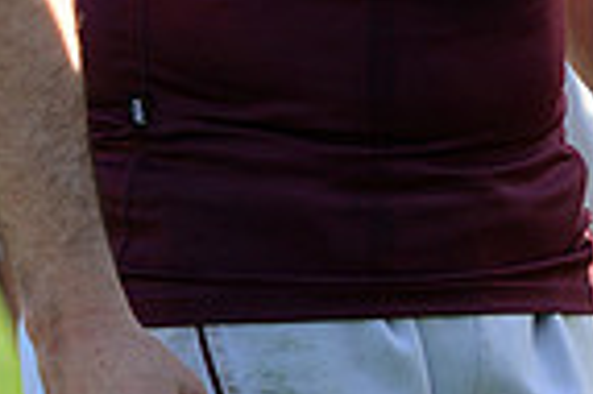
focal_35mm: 793
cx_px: 634
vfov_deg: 1.7
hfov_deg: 2.6
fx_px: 13047
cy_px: -396
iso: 500
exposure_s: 1/500
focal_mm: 195
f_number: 4
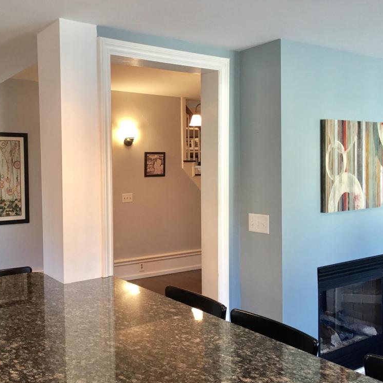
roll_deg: +0.3
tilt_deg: -2.7
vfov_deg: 47.2
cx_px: 132
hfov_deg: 46.6
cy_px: 192
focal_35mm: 35
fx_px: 438
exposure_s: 1/30
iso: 80
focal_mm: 4.15
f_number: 2.2
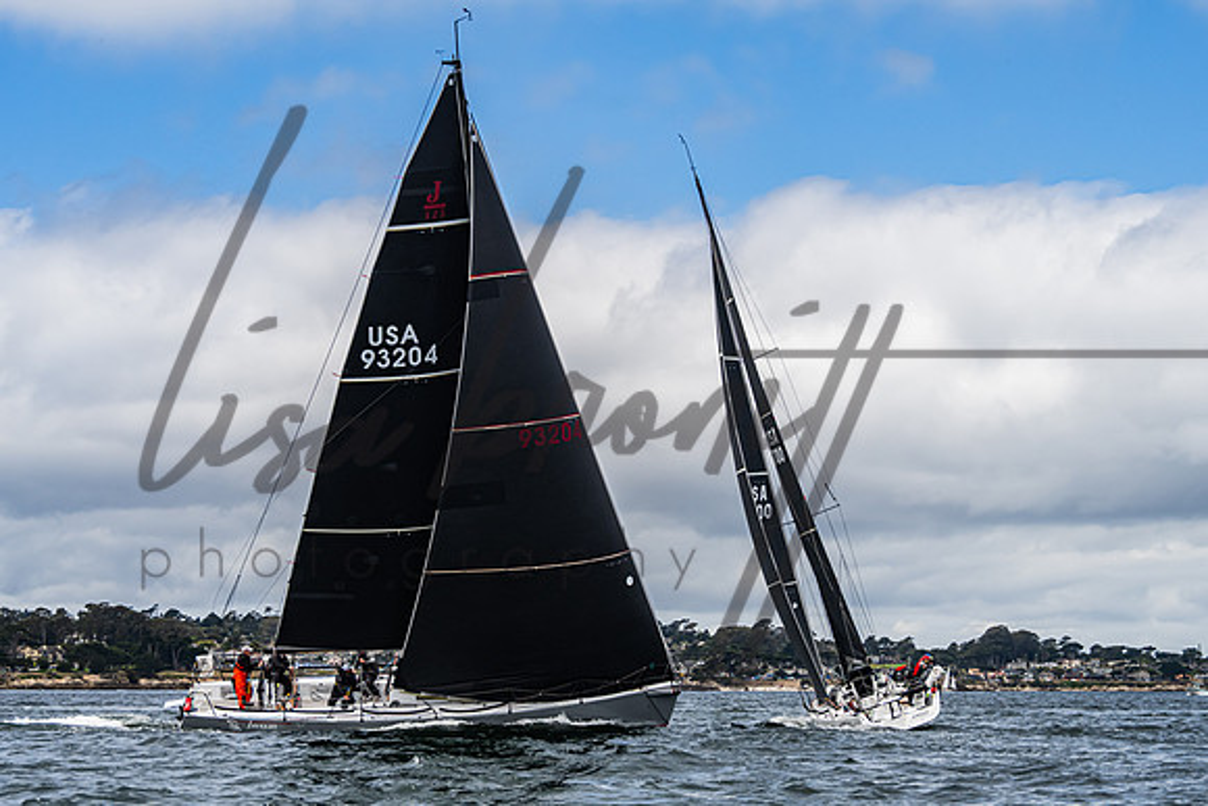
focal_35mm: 81
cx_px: 610
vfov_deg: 16.8
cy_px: 499
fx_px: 2720
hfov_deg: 25.0
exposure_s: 1/2500
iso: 500
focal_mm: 62
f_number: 7.1
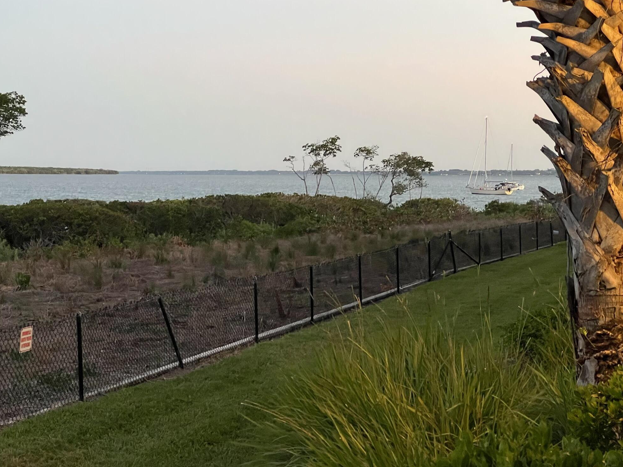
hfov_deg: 24.4
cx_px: 306
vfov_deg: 18.4
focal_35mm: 80
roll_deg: +0.1
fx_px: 1440
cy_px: 226
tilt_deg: -1.2
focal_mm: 9
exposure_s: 1/40
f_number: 2.8
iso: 800
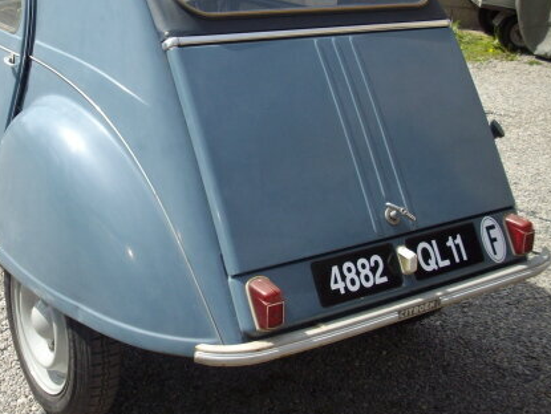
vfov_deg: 25.6
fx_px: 908
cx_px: 163
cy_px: 137
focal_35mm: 57
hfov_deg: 33.3
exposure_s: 1/160
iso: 80
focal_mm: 6.2
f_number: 5.6
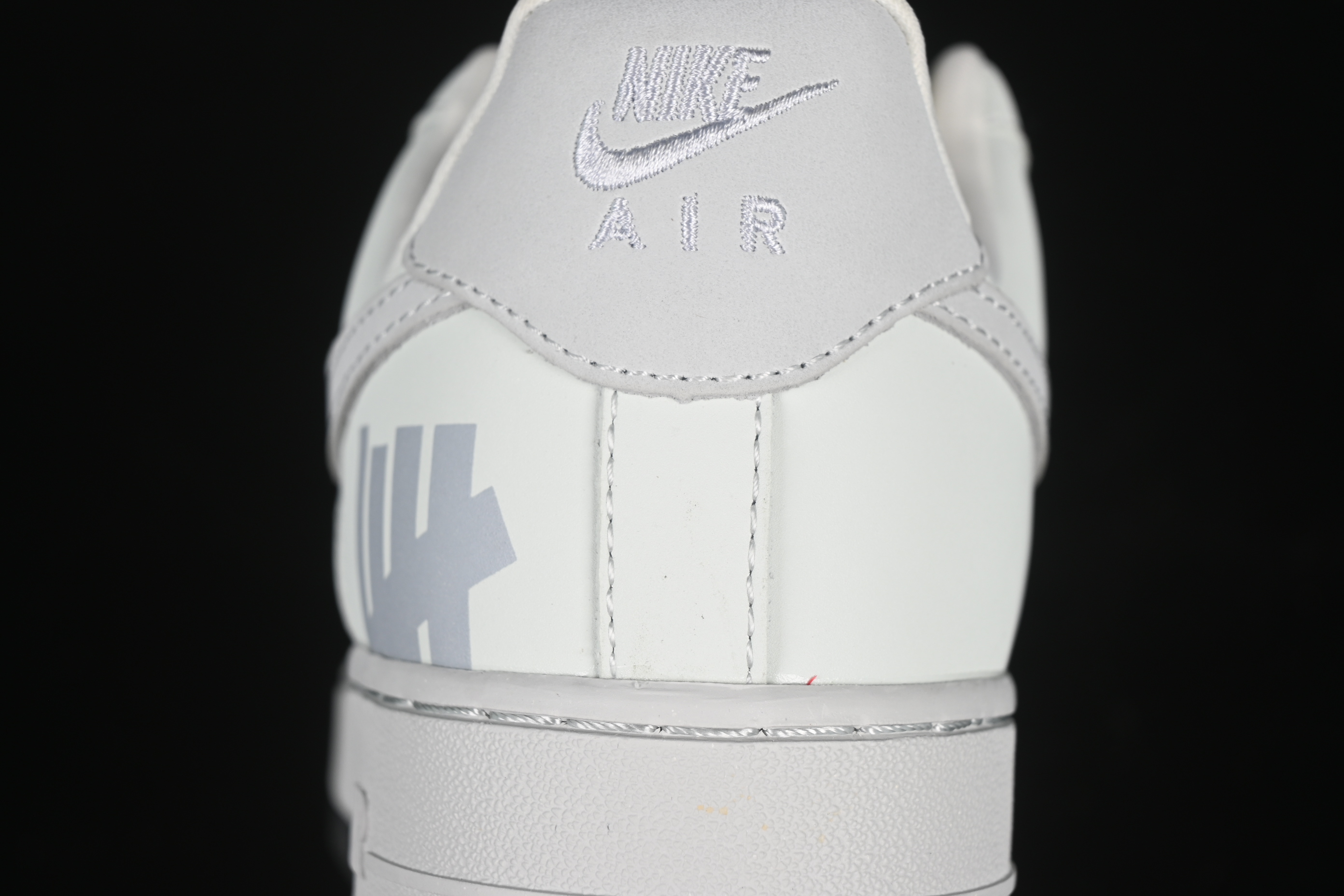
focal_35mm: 75
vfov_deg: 18.2
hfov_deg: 27.0
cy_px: 448
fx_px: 2800
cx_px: 672
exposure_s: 1/60
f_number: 7.1
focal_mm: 50
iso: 160
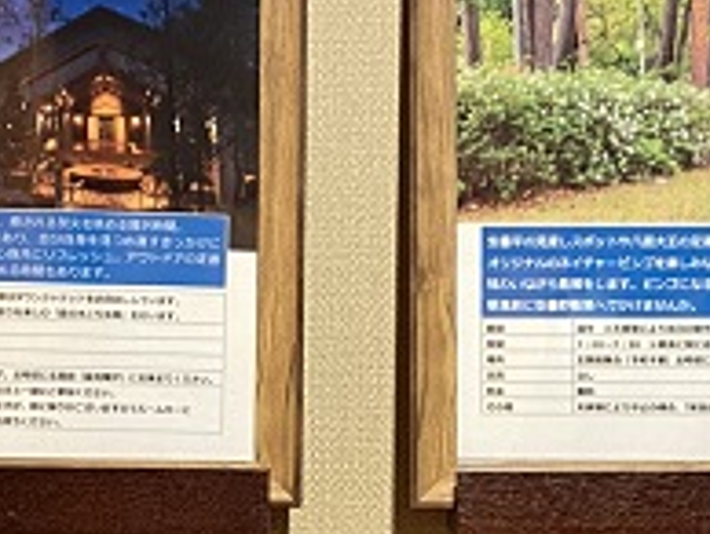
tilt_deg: -4.8
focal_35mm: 109
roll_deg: -0.1
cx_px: 346
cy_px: 539
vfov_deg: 13.4
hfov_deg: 18.0
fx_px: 2238
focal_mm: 4.25
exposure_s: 1/60
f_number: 1.8
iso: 320
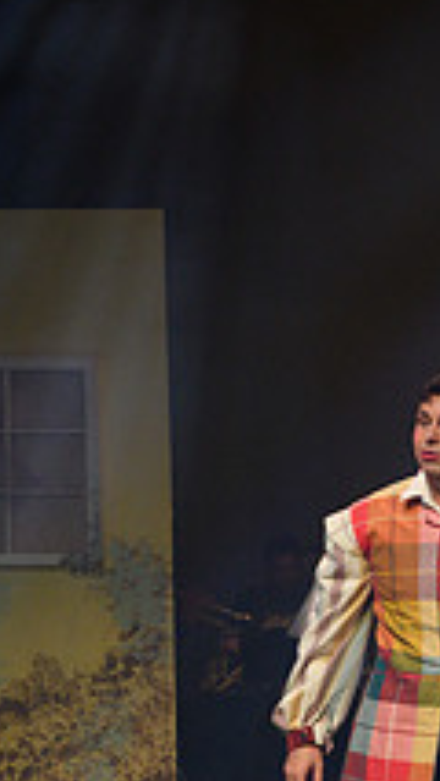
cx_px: 957
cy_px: 596
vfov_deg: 18.6
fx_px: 2362
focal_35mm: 114
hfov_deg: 9.7
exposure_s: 1/30
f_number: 8
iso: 800
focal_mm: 40
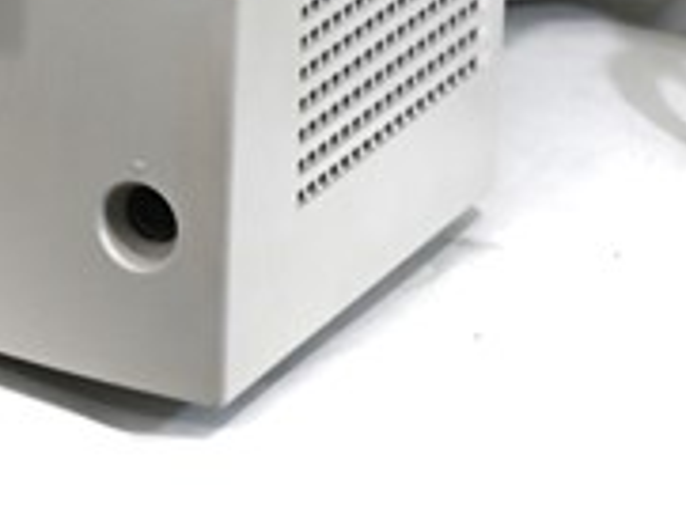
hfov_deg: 6.0
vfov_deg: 4.5
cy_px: -587
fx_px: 6467
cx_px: -315
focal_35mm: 327
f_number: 2.8
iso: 140
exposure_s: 1/60
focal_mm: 40
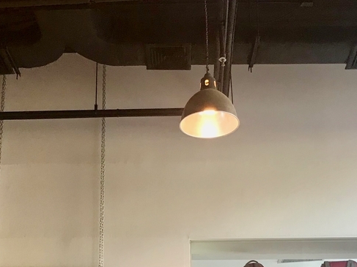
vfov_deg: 20.8
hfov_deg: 28.2
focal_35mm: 69
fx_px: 711
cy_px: 243
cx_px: 165
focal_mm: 3.99
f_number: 1.8
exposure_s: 1/33
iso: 32
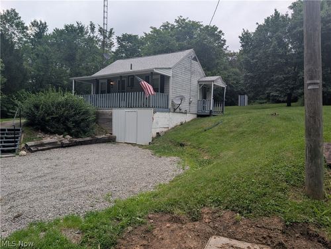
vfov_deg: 56.9
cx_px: 166
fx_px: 230
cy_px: 124
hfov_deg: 71.5
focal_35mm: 24
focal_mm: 6.9
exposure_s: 1/217
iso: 23
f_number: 1.68
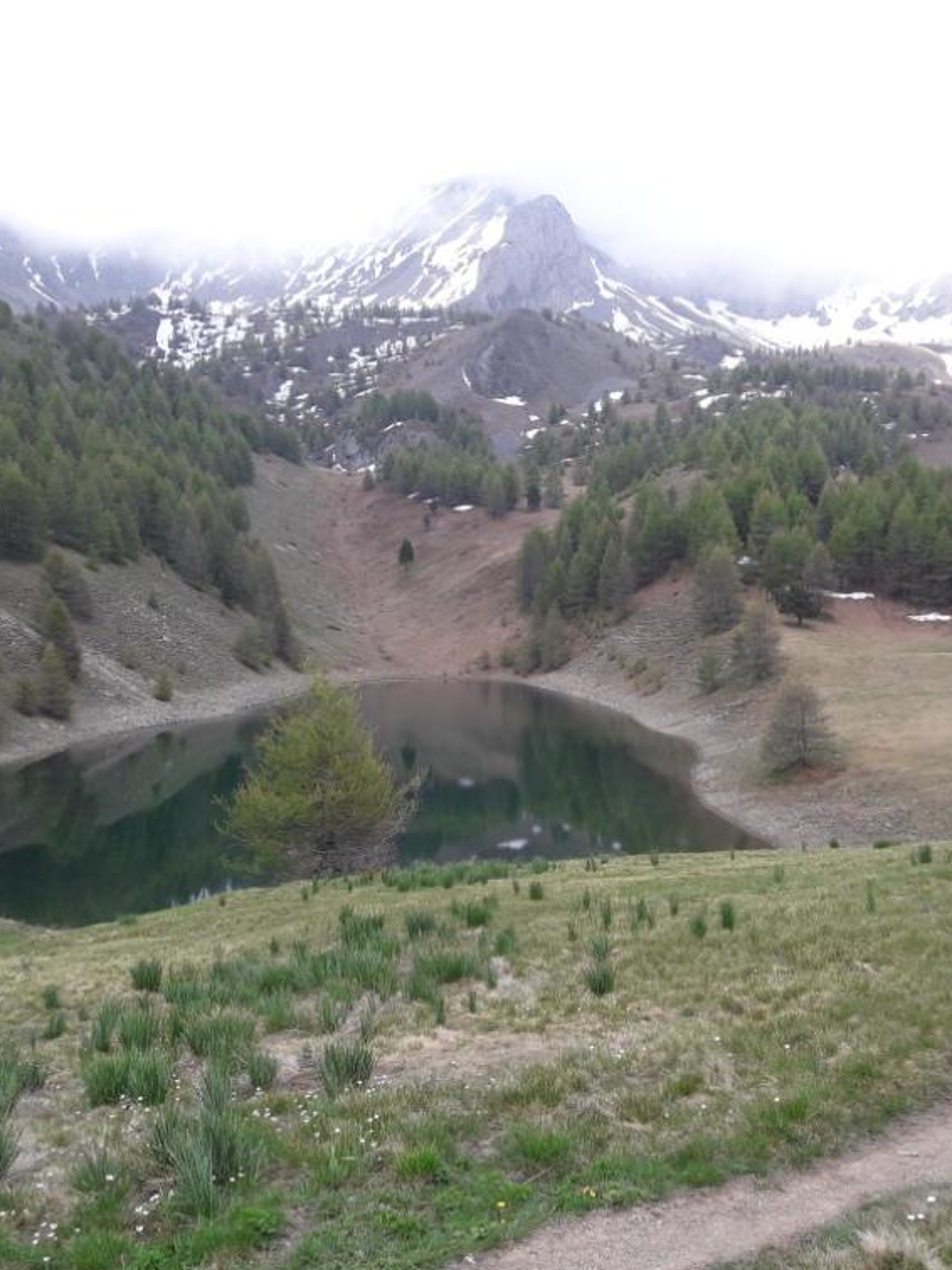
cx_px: 595
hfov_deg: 37.5
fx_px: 1394
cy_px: 644
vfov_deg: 49.0
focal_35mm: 38
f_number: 1.9
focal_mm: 3.7
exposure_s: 1/504
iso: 40
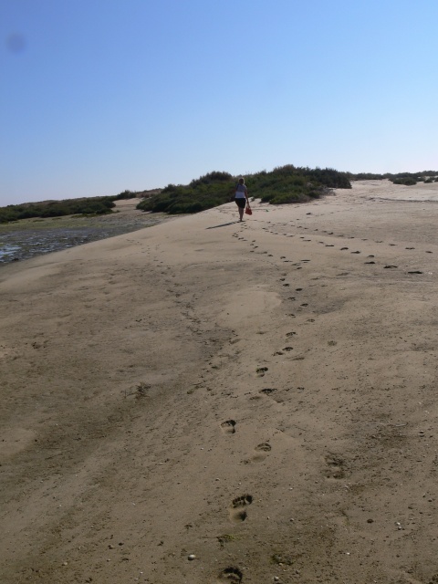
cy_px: 292
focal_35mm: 35
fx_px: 590
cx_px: 219
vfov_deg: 52.6
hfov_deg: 40.7
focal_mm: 7.4
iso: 80
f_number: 8
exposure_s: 1/400
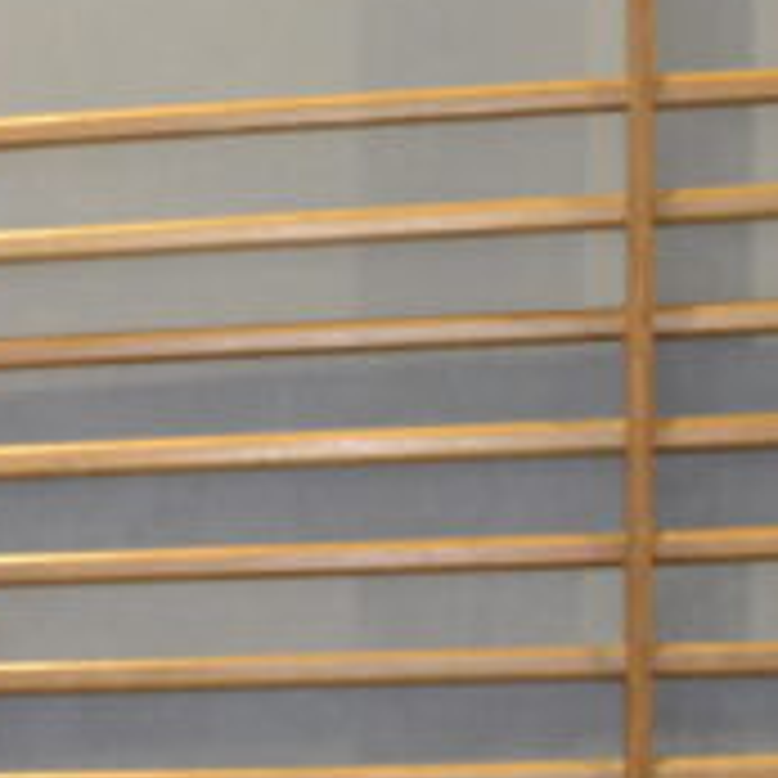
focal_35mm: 166
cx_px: -1142
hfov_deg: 9.3
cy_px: 1113
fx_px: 4221
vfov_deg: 10.2
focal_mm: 22
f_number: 3.8
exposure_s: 1/60
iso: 1400
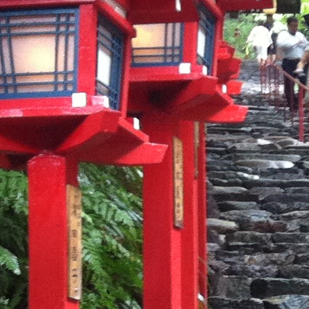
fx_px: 1737
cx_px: 479
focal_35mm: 172
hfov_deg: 9.8
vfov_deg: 10.1
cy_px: 333
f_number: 2.8
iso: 125
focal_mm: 3.85
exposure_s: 1/15
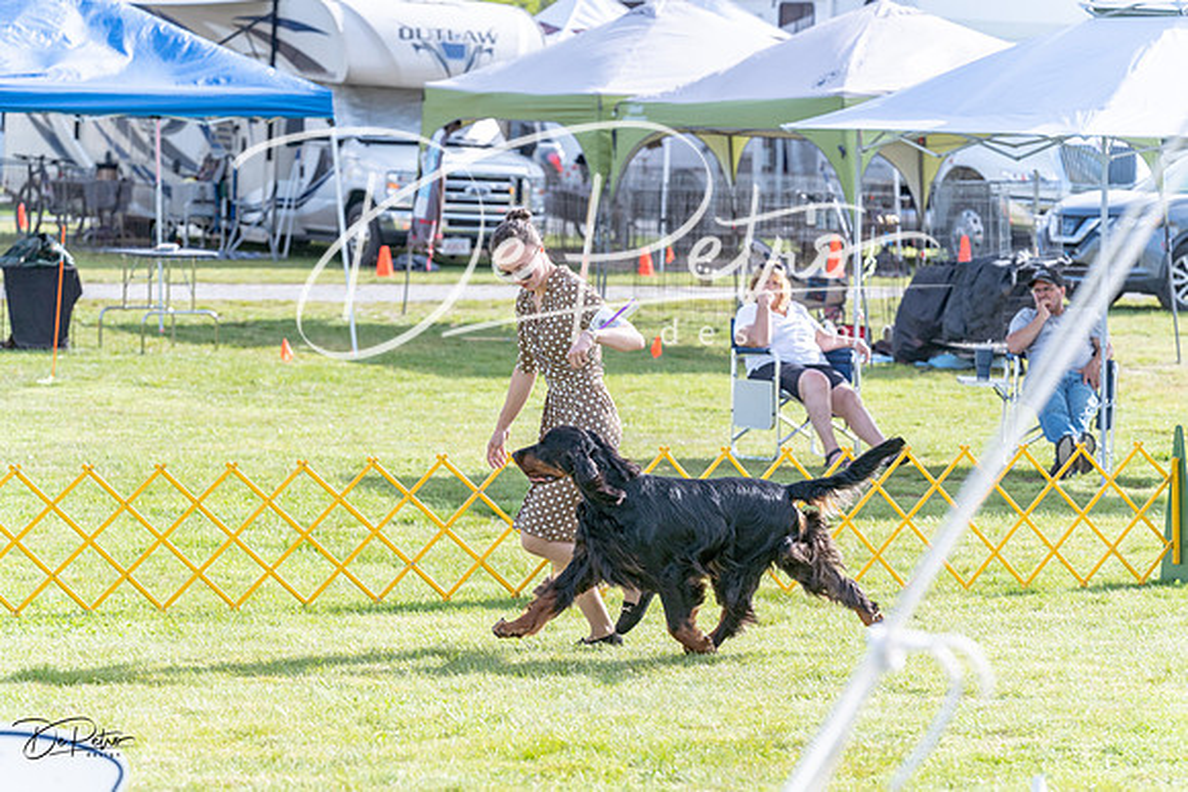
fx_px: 5116
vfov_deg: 8.9
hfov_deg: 13.2
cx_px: 594
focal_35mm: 155
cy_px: 396
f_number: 5.6
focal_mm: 155
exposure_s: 1/1250
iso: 500
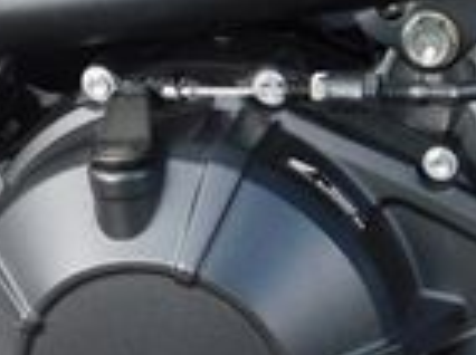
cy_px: 365
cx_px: 644
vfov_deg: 12.9
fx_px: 1551
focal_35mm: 113
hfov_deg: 16.4
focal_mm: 4.5
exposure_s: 1/200
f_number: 3.1
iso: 125
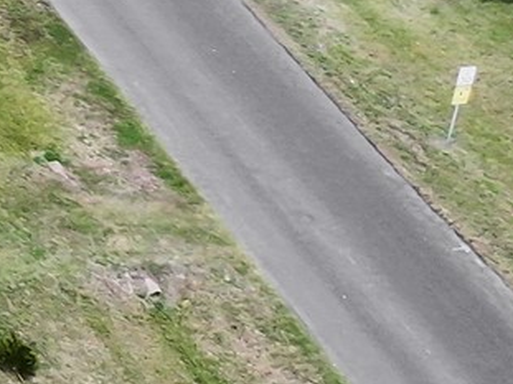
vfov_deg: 8.8
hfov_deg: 9.7
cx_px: -1020
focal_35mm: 158
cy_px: -431
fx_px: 2341
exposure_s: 1/640
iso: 260
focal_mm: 12.29
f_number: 2.8
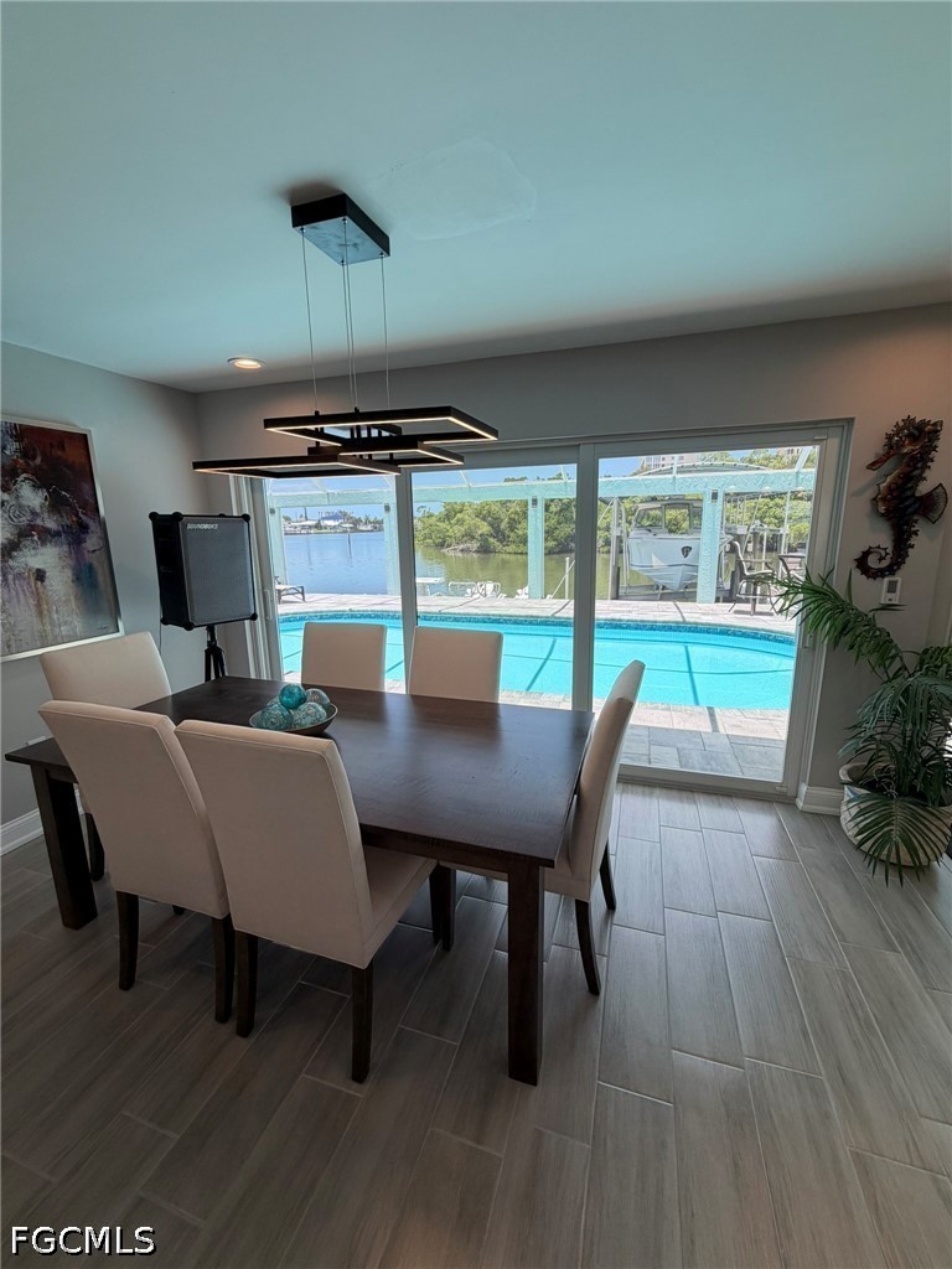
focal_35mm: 14
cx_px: 476
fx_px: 513
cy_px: 634
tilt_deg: -12.1
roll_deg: +0.5
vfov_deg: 102.1
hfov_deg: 85.7
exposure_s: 1/216
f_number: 2.2
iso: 40
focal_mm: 2.22
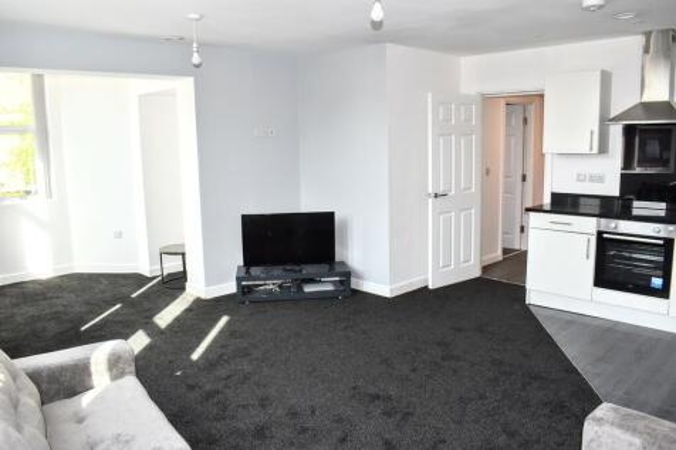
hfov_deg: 67.4
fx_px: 507
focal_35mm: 27
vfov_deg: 47.9
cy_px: 225
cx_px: 338
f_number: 5.6
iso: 320
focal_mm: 18
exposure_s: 1/125
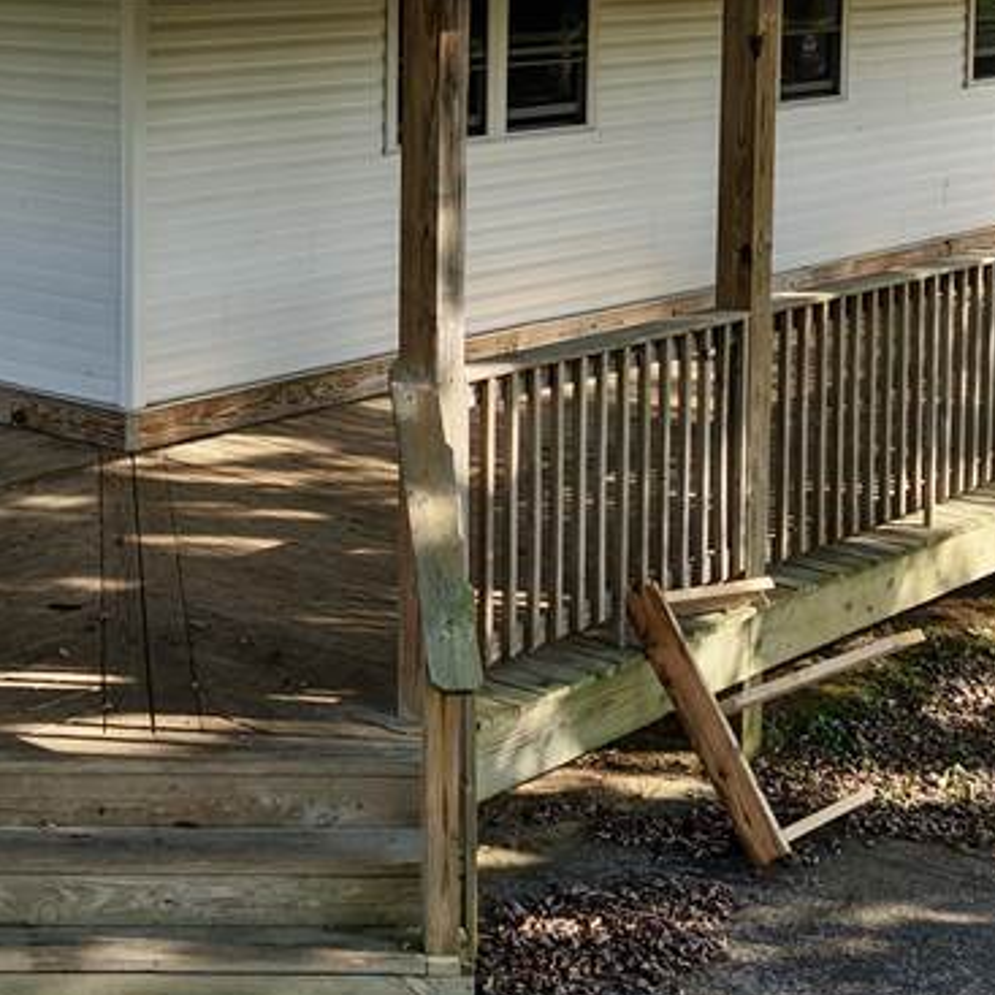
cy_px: 79
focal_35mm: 74
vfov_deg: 22.7
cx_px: 125
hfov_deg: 22.8
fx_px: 2406
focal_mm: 8.67
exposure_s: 1/800
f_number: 1.8
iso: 100
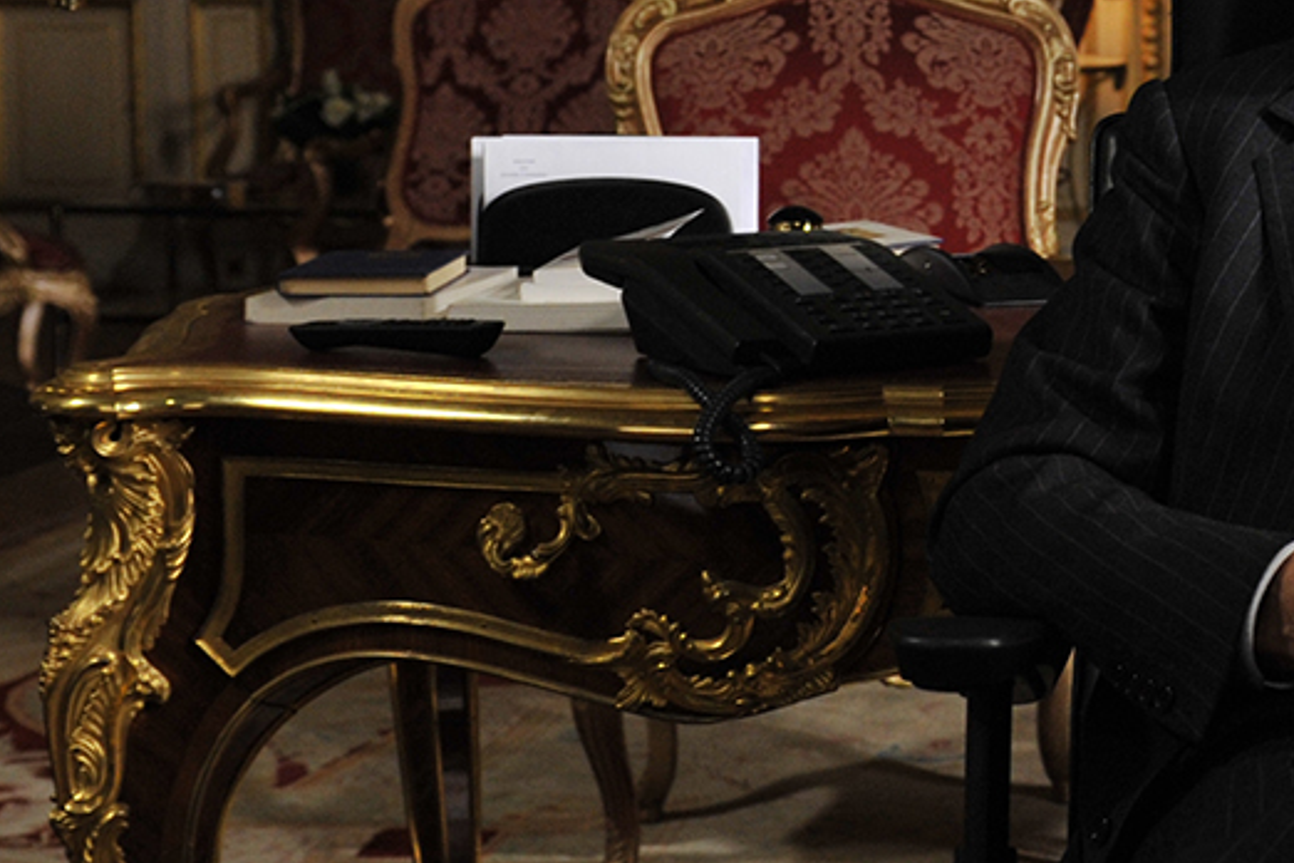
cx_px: 1411
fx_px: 3522
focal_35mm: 98
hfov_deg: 19.9
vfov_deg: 13.9
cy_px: 237
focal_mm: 32
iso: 1250
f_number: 4.5
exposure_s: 1/80
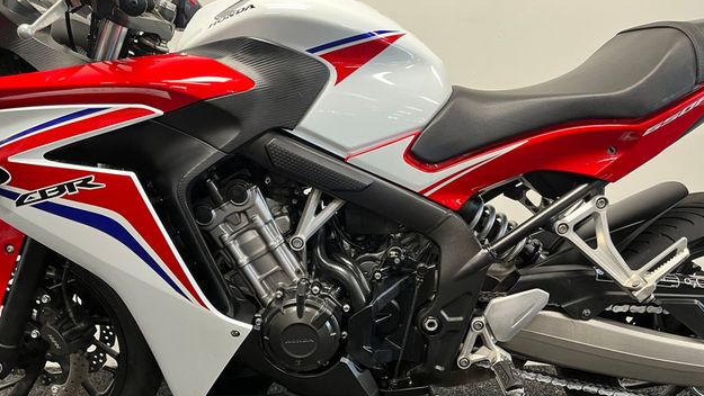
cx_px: 351
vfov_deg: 40.1
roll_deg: +0.4
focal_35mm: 29
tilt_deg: -8.9
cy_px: 226
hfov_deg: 66.1
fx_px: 542
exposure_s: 1/50
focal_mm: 5.1
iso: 250
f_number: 1.6
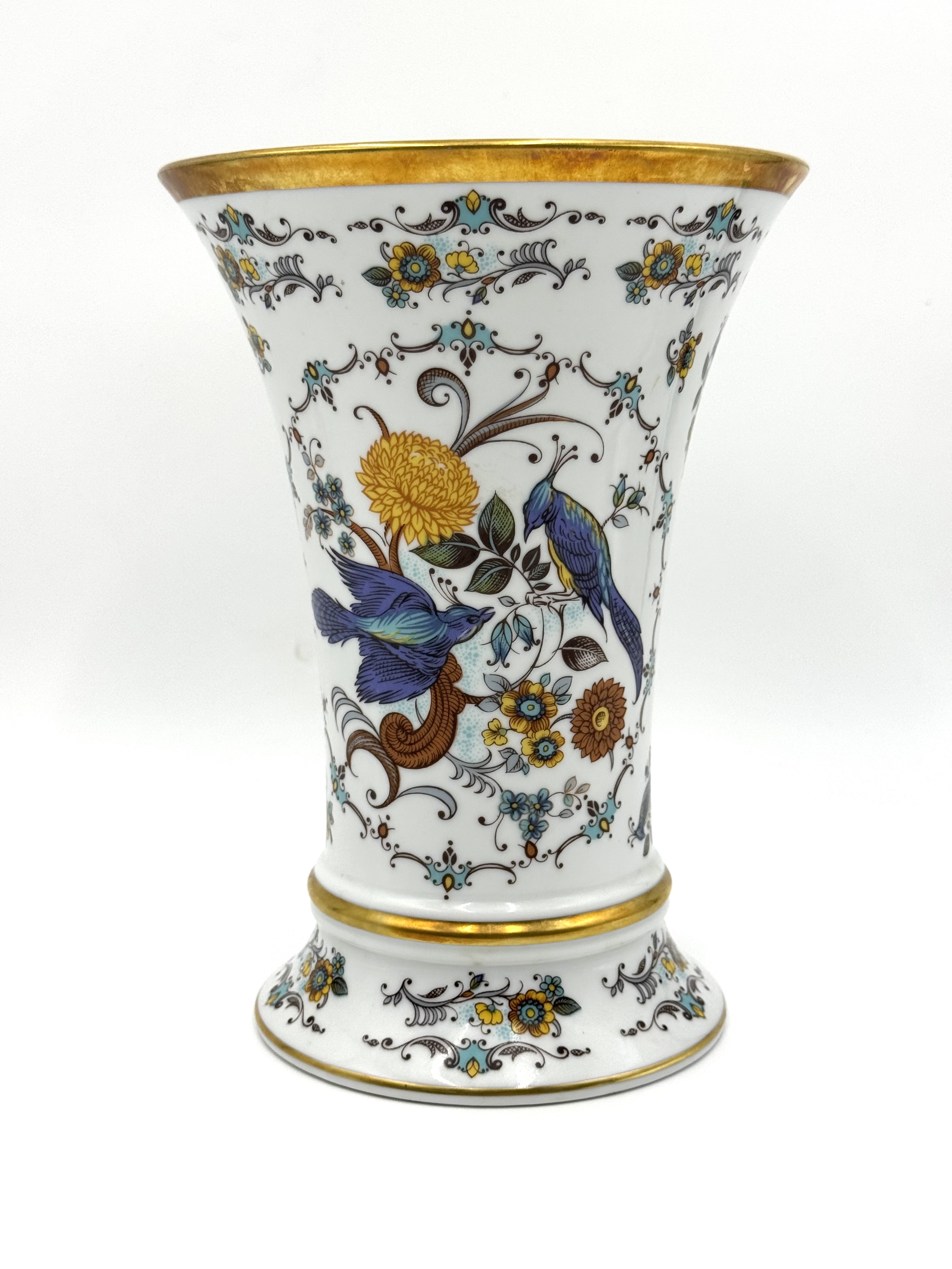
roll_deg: -0.2
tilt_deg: -9.1
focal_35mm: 48
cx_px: 476
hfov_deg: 30.3
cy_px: 634
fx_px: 1760
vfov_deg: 39.7
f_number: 1.78
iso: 64
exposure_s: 1/913
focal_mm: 6.76
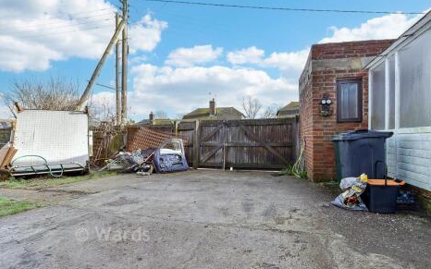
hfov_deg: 70.4
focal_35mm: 26
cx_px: 218
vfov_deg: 47.6
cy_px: 134
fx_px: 305
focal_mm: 17
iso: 160
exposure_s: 1/100
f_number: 8
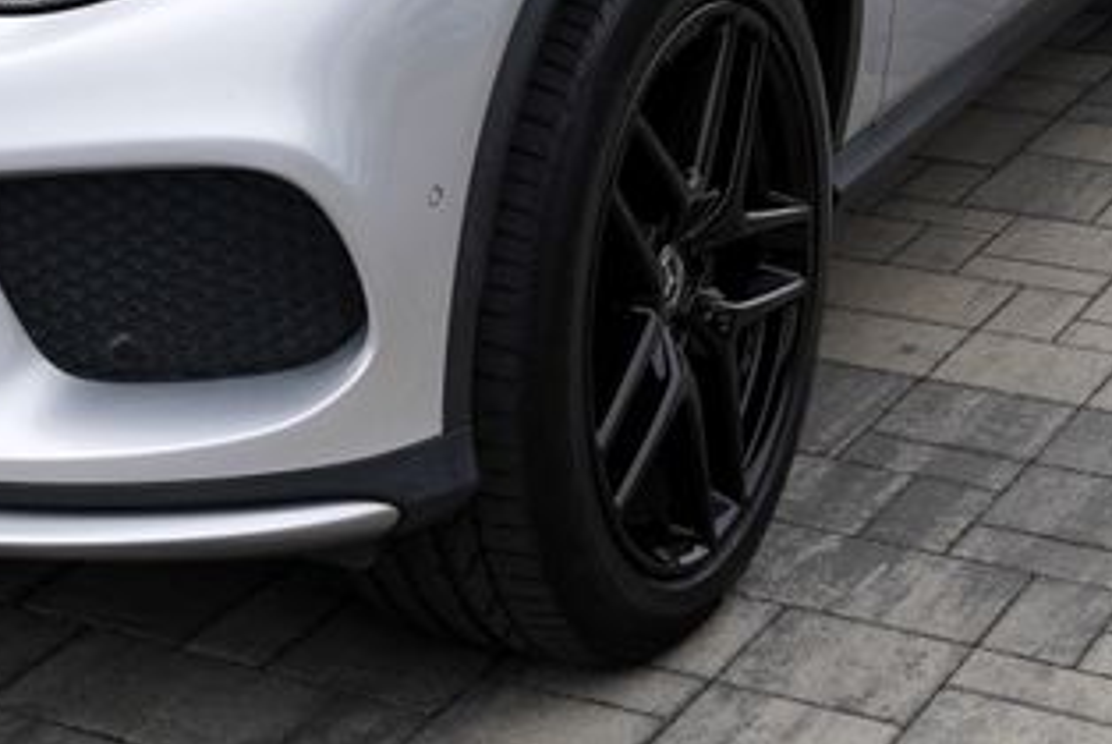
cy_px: -306
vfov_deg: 13.0
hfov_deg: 19.9
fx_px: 3123
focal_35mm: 101
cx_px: 170
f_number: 7.1
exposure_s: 1/250
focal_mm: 31
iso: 100
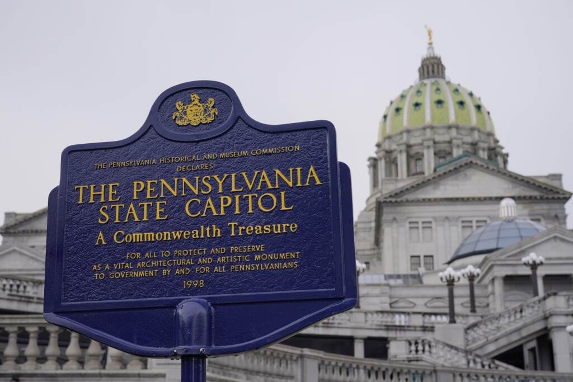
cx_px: 286
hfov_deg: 41.1
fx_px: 764
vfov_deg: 28.1
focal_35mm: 48
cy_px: 191
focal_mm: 48
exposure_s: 1/160
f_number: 8
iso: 125
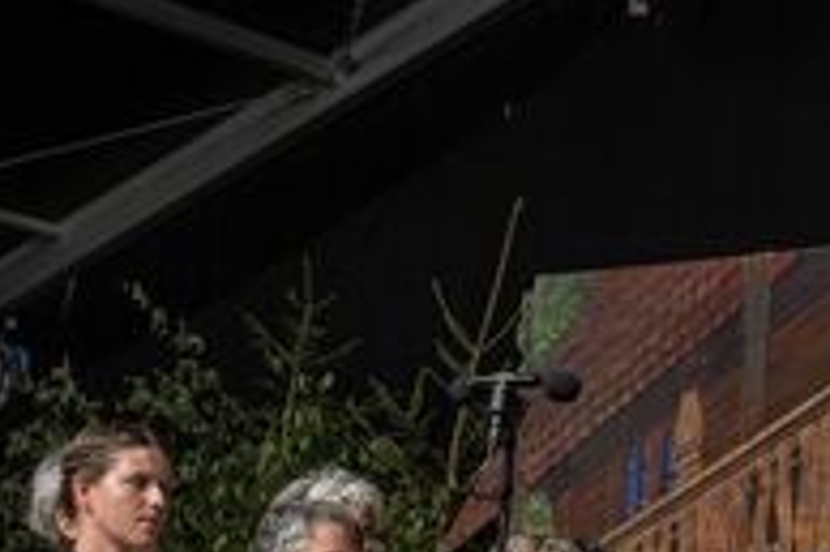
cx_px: 1005
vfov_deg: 12.6
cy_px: 659
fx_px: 2442
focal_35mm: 106
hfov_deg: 18.3
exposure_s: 1/100
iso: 800
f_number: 5
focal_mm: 38
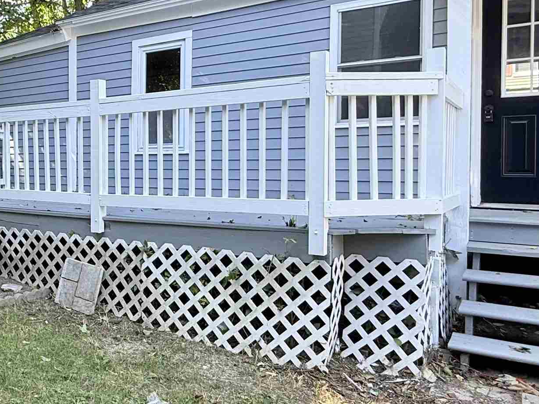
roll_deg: -0.2
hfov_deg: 48.8
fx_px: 545
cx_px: 88
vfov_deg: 40.6
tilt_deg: -0.1
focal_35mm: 35
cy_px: 173
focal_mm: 2.22
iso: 64
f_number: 2.2
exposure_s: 1/99
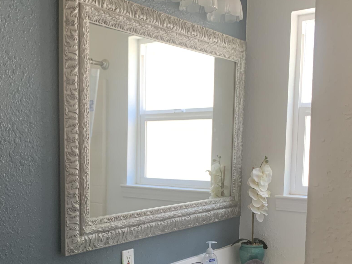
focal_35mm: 50
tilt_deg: -5.2
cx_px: 127
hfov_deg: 37.9
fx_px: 508
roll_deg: -0.4
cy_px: 208
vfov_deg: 28.5
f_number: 1.8
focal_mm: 4.25
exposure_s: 1/60
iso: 125
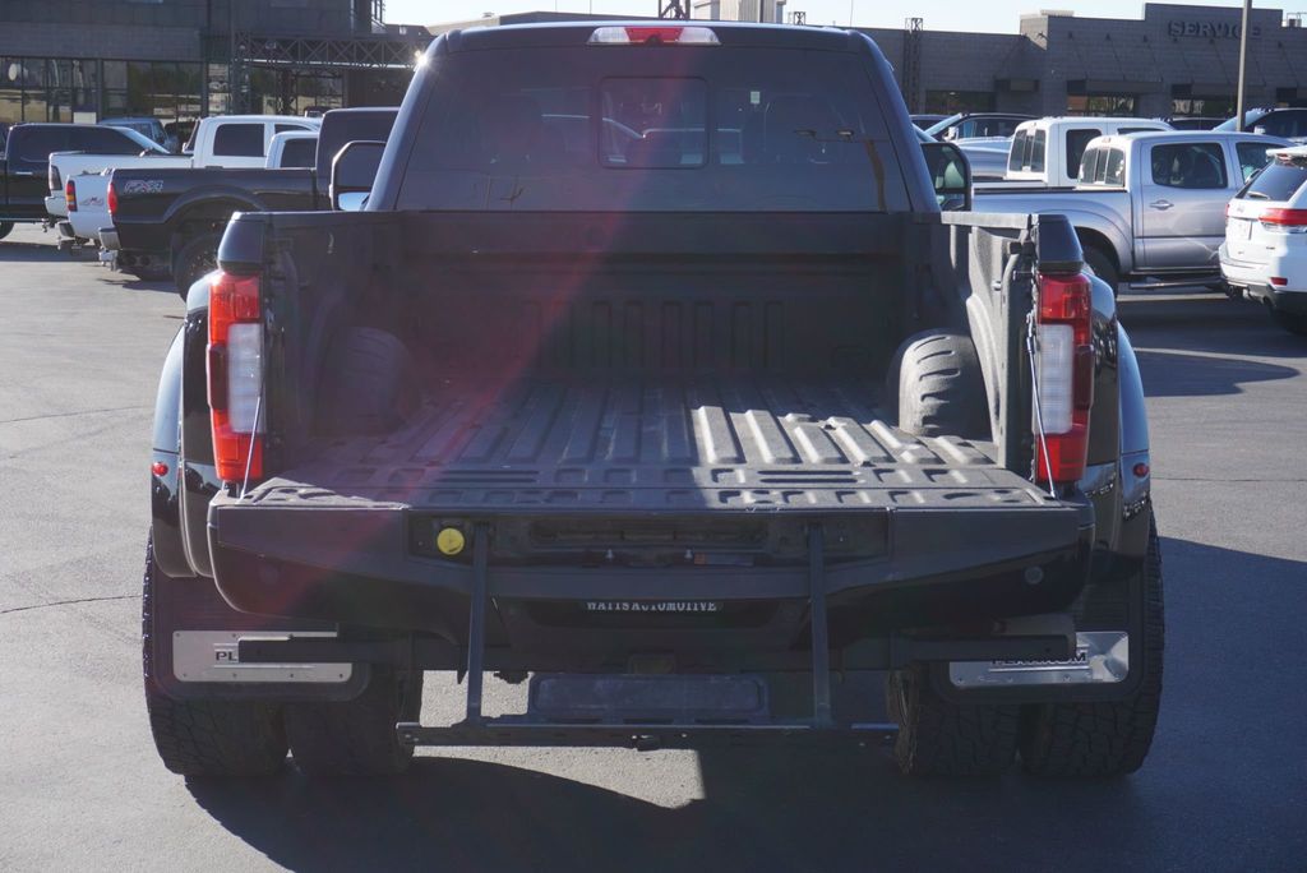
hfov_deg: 34.2
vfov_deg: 23.2
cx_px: 654
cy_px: 436
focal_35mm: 58
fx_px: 2125
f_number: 8
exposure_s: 1/125
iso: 100
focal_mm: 39
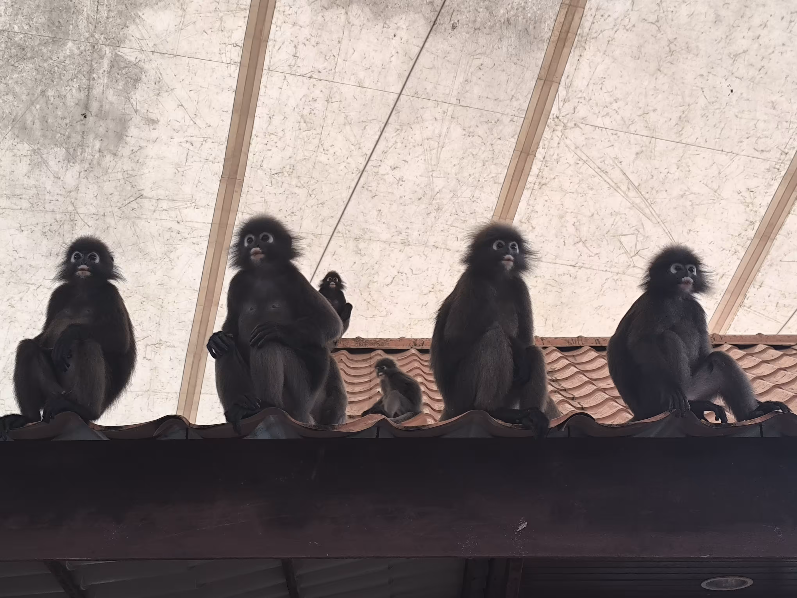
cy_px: 299
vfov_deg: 25.2
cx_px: 398
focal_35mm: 58
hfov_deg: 33.2
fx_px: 1335
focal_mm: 6.14
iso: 400
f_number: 1.65
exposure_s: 1/100
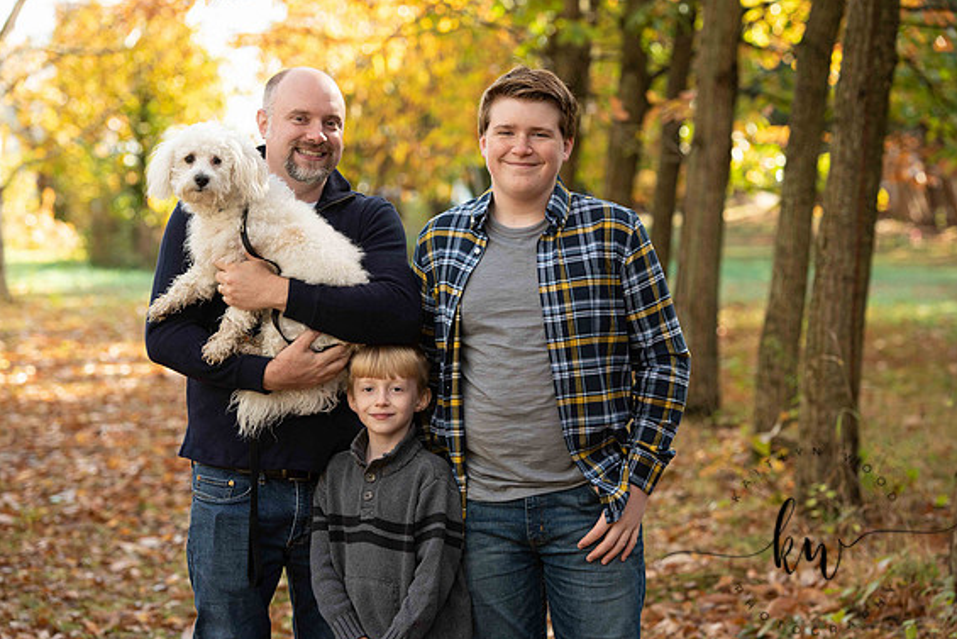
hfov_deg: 17.8
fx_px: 3058
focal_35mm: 115
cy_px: 323
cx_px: 476
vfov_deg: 11.9
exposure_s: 1/200
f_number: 4.5
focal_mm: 112
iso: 400
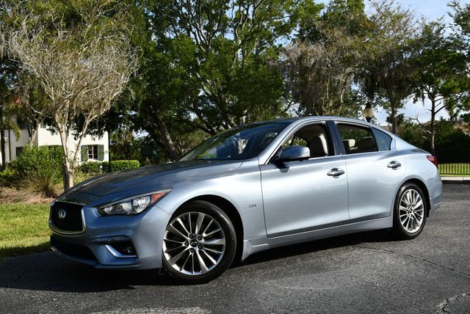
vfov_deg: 36.9
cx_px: 235
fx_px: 470
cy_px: 157
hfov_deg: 53.1
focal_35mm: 36
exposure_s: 1/250
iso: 100
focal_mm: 18
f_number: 8
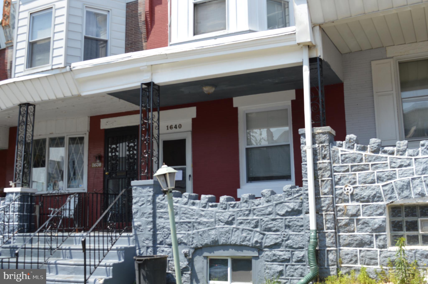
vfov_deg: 32.9
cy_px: 142
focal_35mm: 40
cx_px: 214
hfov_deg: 48.0
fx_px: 481
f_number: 7.1
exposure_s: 1/200
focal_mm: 27
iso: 100
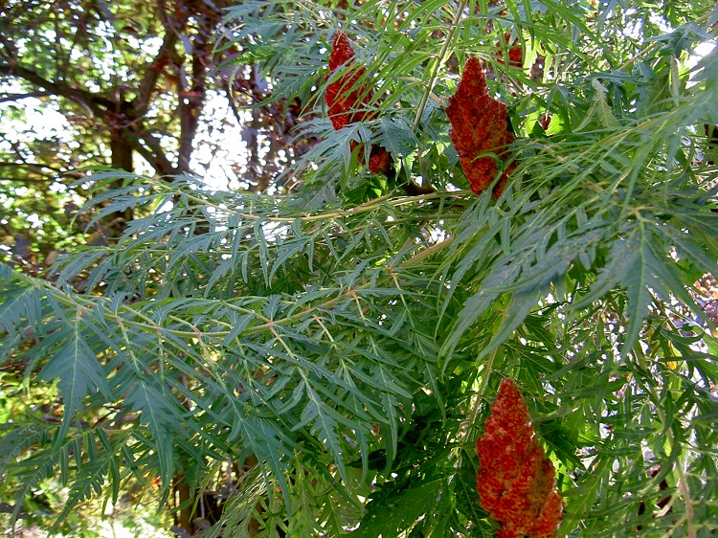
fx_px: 809
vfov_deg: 36.8
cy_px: 269
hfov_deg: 47.9
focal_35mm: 39
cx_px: 359
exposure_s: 1/80.6
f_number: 2.8
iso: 100
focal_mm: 8
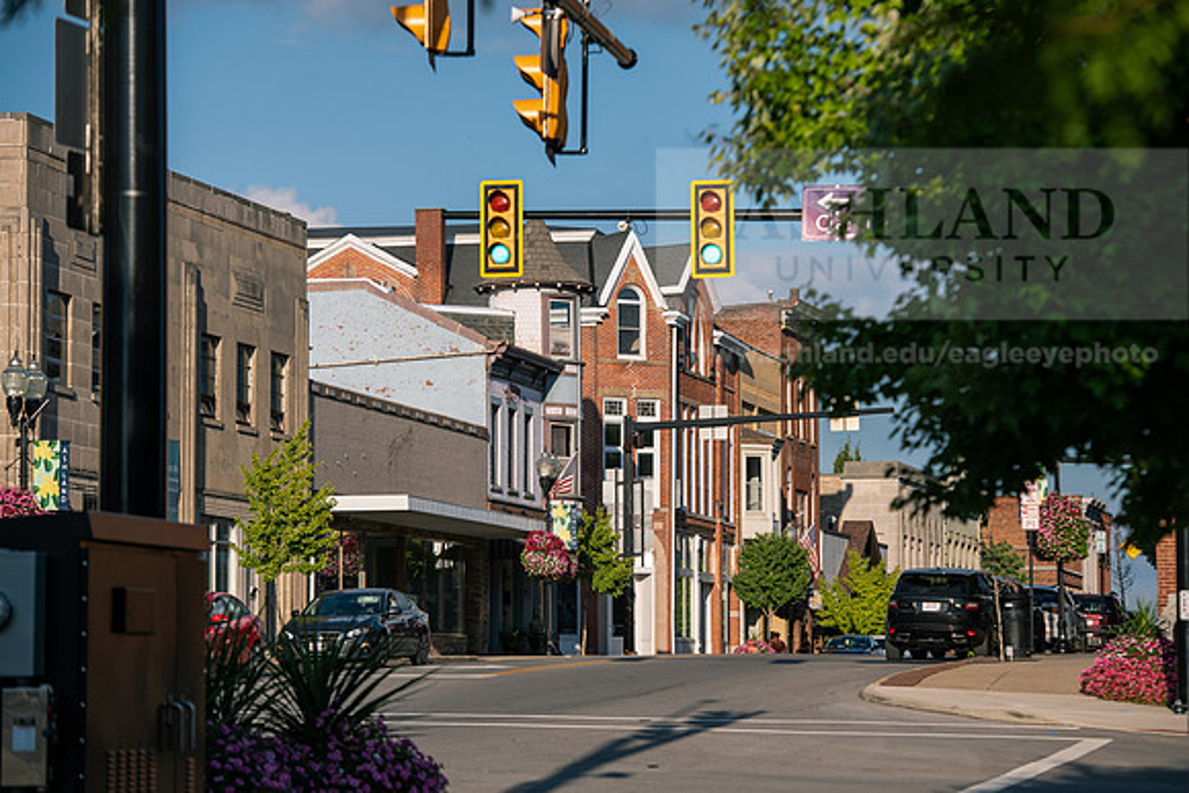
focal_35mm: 122
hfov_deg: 16.8
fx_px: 4030
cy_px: 396
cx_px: 594
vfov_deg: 11.2
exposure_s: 1/640
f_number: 5
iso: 80
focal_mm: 122
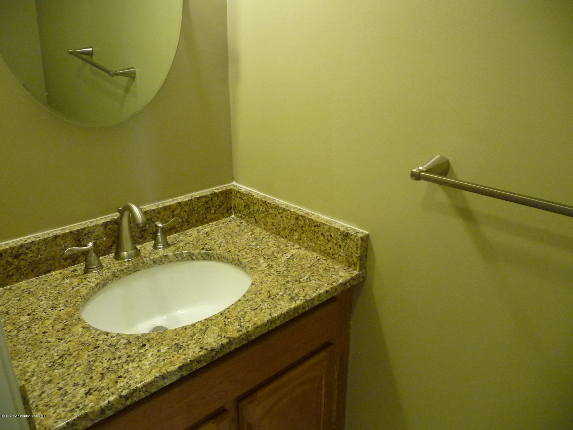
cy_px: 215
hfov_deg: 63.4
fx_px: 463
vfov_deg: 49.7
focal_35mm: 28
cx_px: 286
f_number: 3.3
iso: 400
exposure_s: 1/15
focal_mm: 4.7
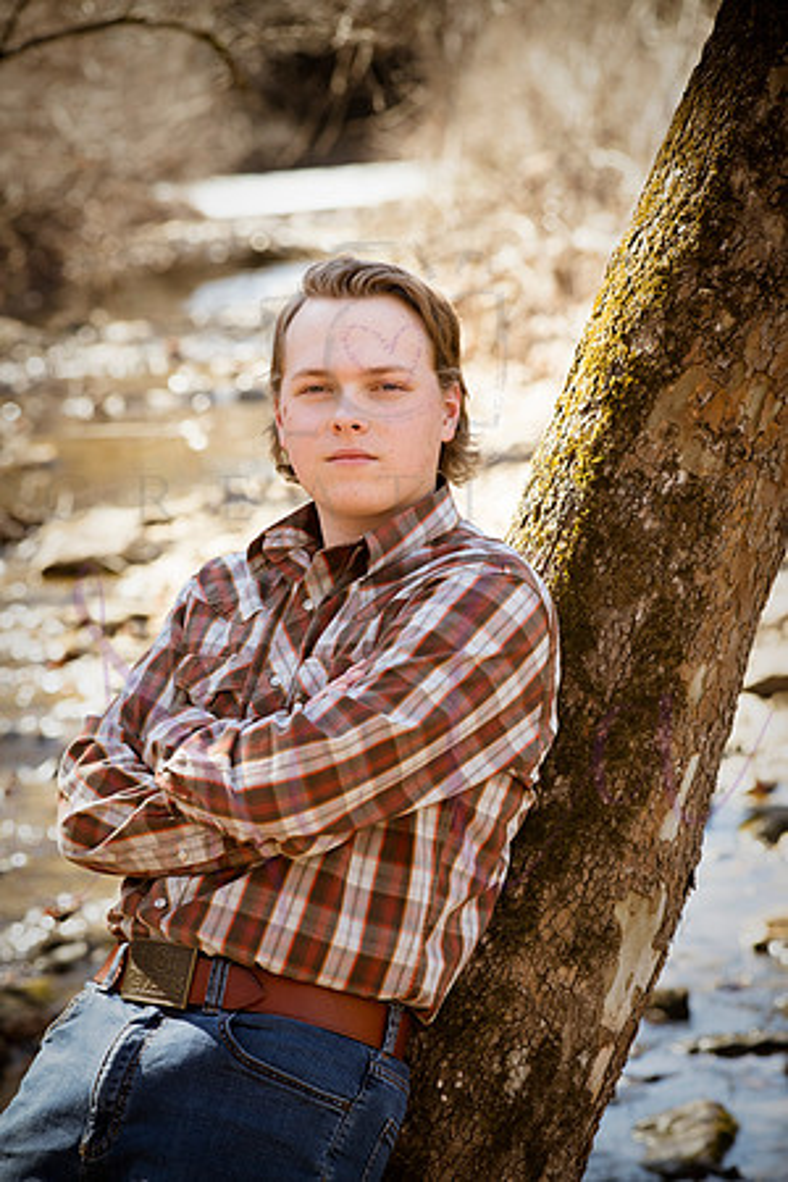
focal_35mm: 120
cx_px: 394
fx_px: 3940
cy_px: 591
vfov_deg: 17.1
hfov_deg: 11.4
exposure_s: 1/320
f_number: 8
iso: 800
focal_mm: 120
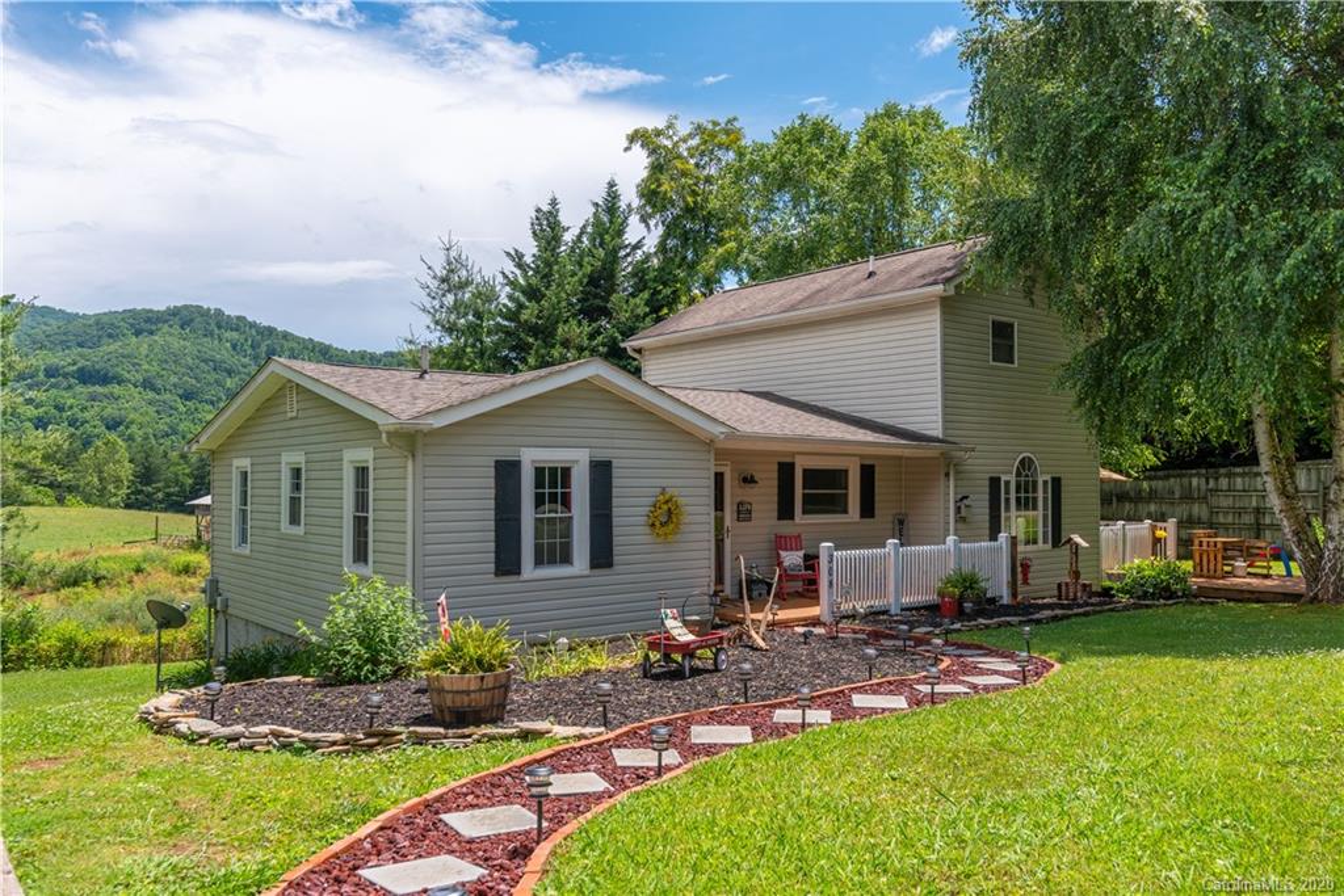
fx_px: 971
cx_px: 672
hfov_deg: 69.4
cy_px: 448
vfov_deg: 49.6
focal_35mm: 26
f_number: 7.1
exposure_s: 1/1600
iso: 320
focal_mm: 26
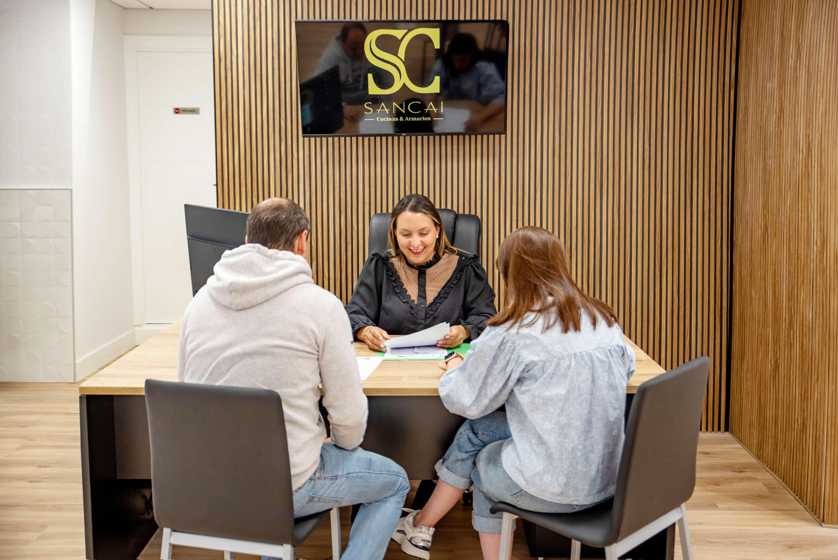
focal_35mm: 38
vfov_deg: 35.1
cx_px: 419
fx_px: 885
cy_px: 280
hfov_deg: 50.7
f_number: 2.8
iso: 320
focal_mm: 38
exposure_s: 1/125
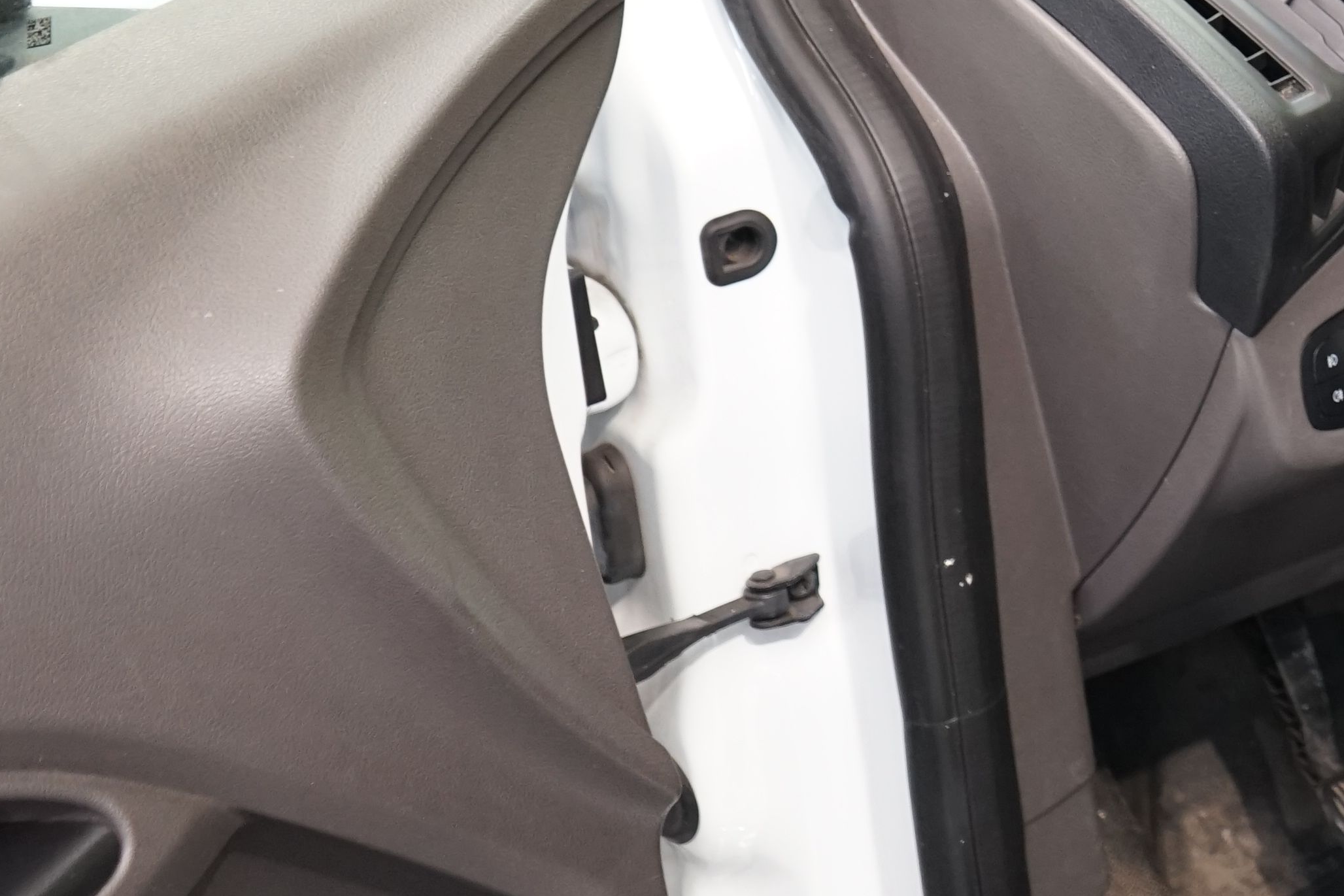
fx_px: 5339
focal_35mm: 143
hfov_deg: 13.6
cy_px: 29
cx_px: 1936
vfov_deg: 9.5
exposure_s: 1/25
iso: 1000
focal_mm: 49
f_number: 4.5
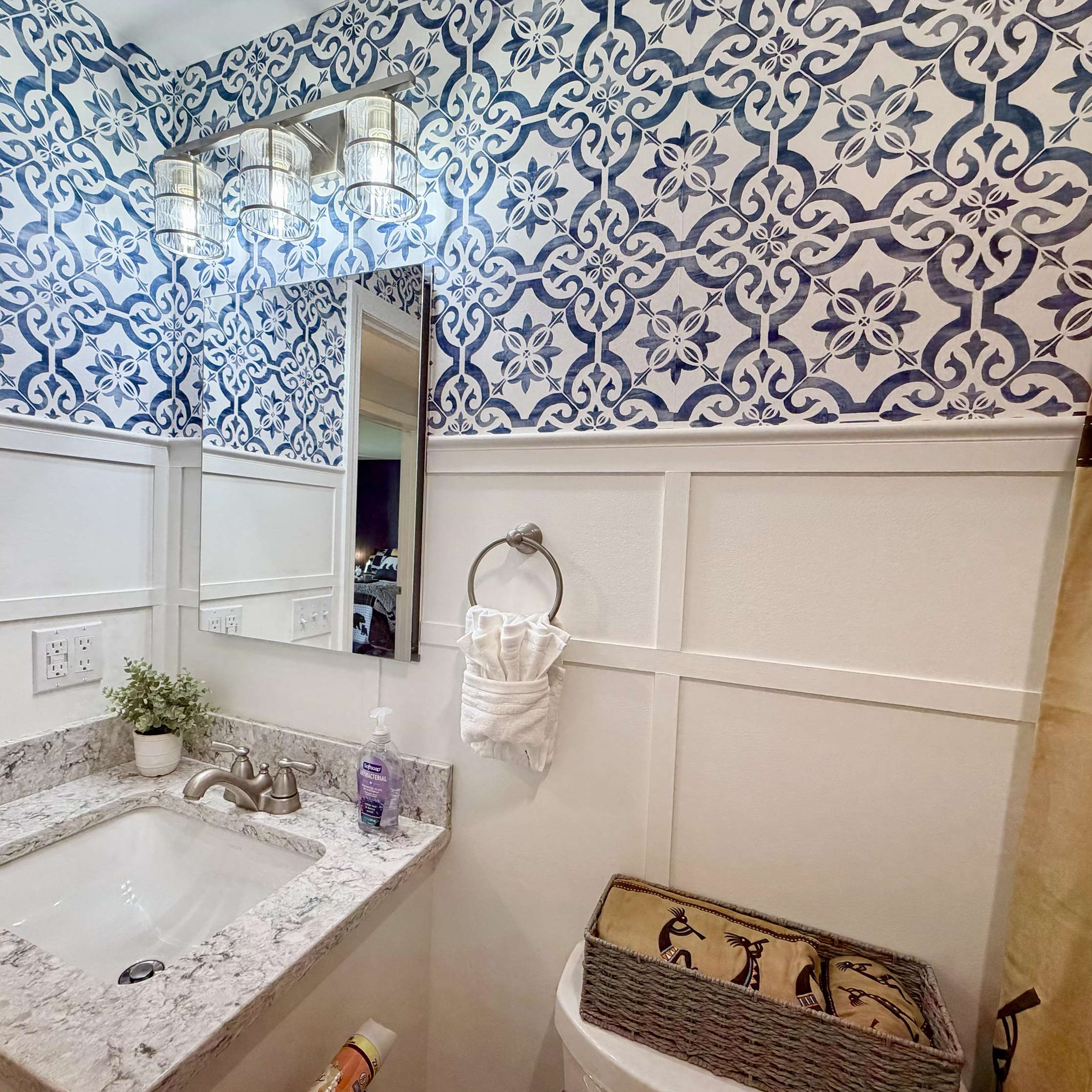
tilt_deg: -3.5
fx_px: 607
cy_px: 560
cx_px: 520
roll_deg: -2.4
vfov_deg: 84.0
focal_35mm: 17
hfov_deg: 83.9
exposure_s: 1/120
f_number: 2.2
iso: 100
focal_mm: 2.22
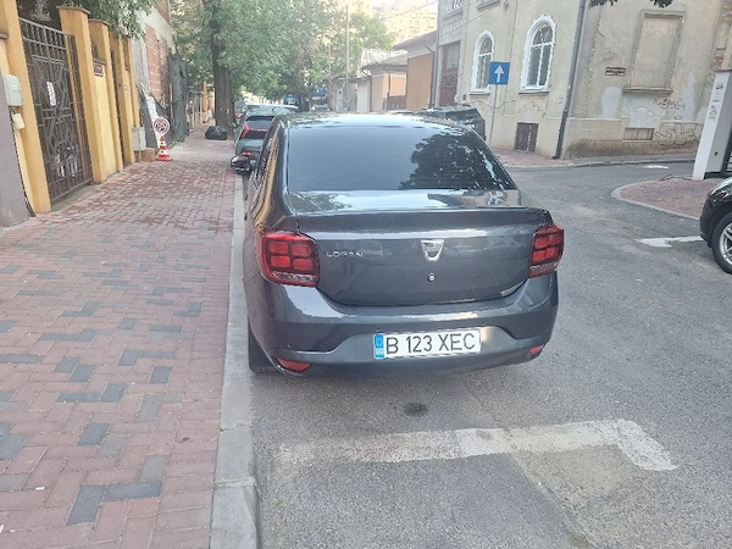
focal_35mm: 23
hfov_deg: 73.9
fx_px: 486
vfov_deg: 58.9
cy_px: 274
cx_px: 366
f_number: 1.8
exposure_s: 1/50
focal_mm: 5.54
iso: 160
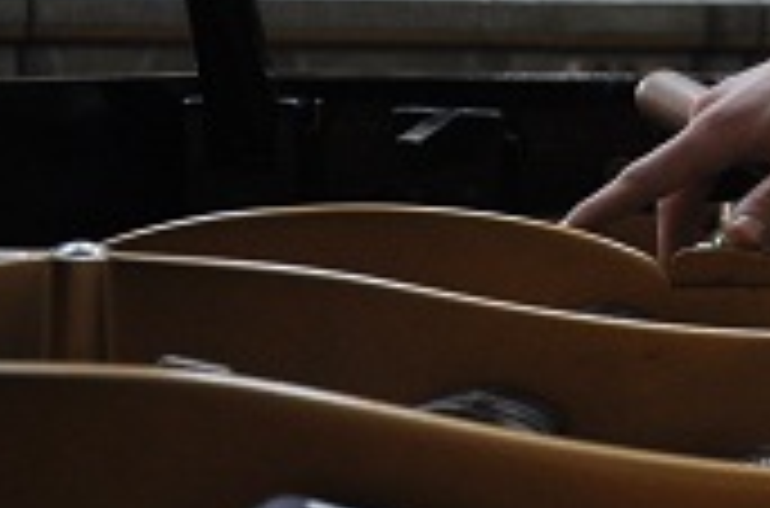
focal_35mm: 116
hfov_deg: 15.7
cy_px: 58
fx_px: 2474
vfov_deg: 11.7
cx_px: 1279
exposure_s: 1/10
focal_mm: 22
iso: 640
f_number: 3.8
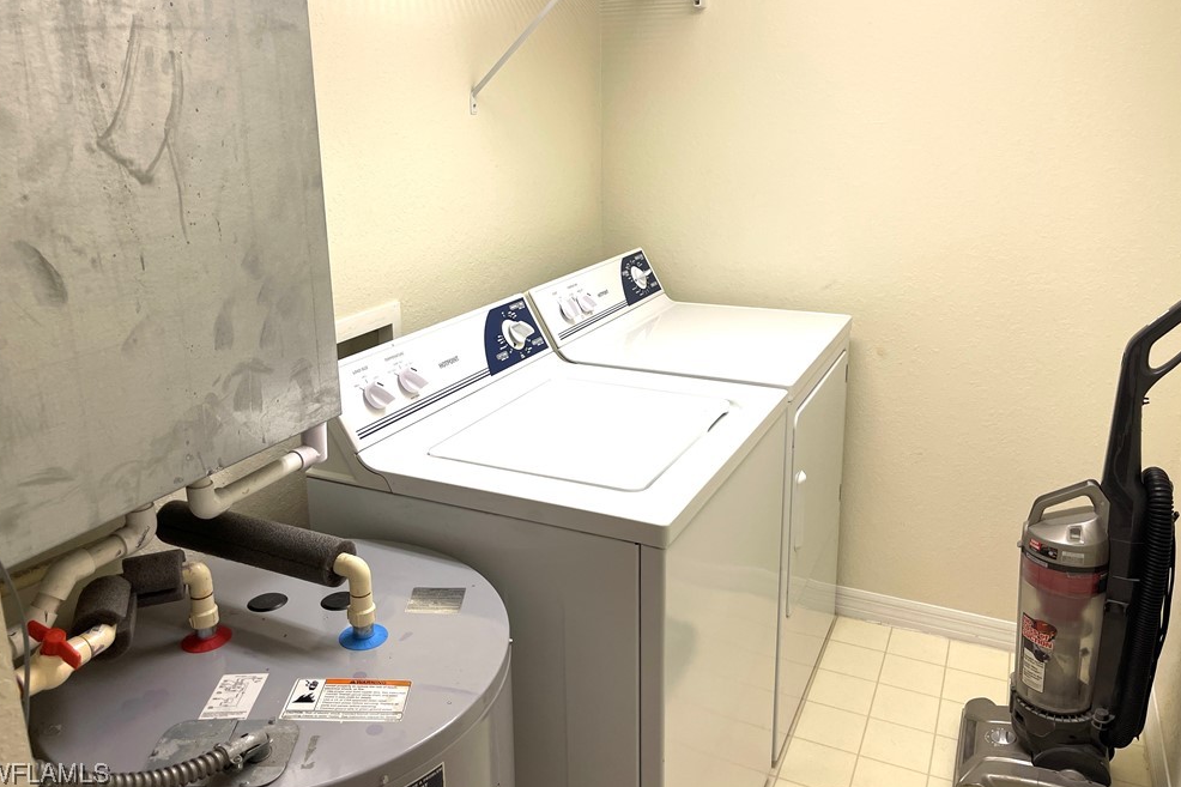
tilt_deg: -16.1
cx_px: 576
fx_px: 886
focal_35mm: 27
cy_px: 340
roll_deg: +1.4
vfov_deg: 47.8
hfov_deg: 67.4
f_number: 1.6
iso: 80
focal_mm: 5.1
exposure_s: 1/60
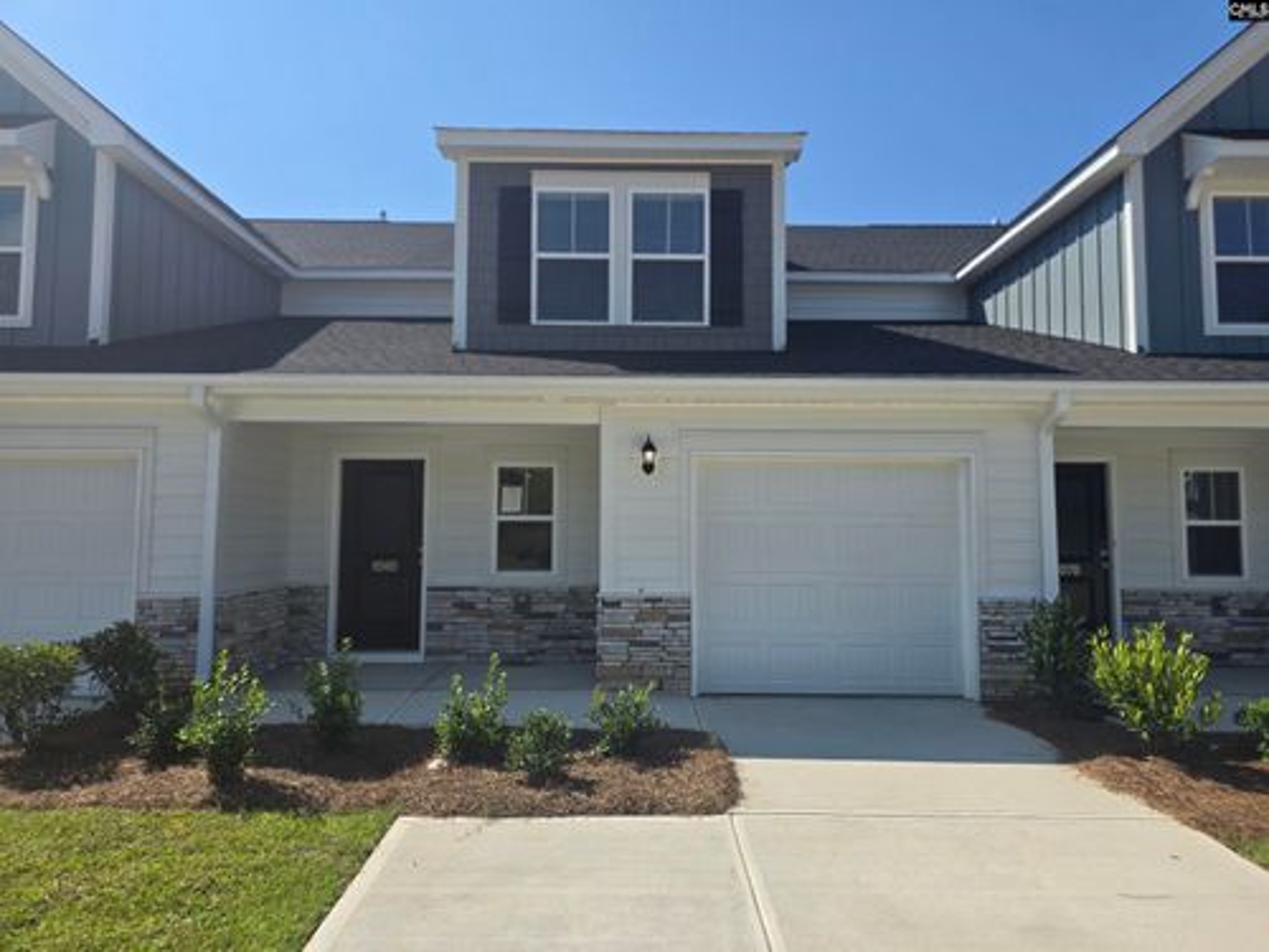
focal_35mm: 23
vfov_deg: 58.9
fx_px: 843
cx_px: 634
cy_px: 476
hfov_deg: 73.9
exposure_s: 1/868
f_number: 1.7
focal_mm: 6.3
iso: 12
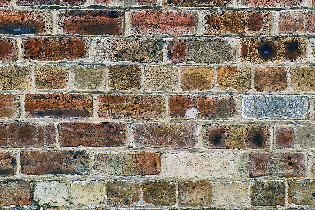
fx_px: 849
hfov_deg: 21.0
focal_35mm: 97
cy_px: -65
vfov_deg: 13.6
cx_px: 202
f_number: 6.4
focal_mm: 22.2
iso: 500
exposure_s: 1/125
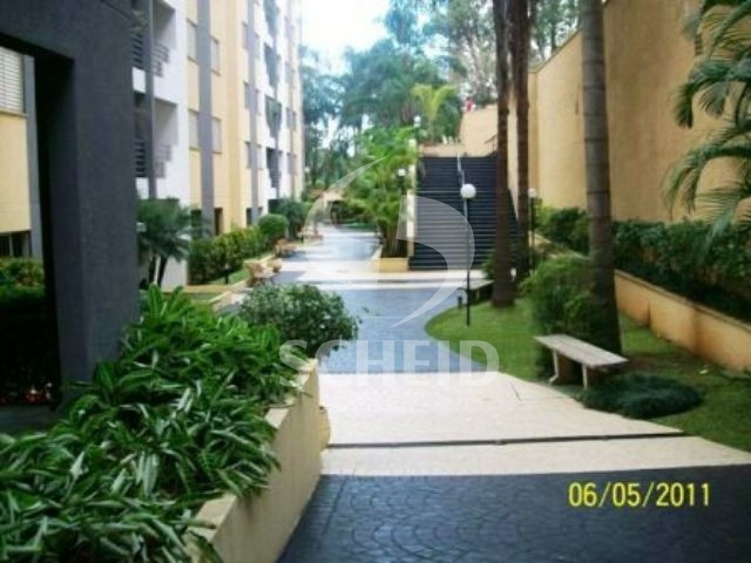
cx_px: 376
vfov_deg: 39.7
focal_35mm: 36
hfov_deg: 51.4
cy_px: 282
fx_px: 781
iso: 80
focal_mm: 6
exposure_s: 1/69.2
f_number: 2.7
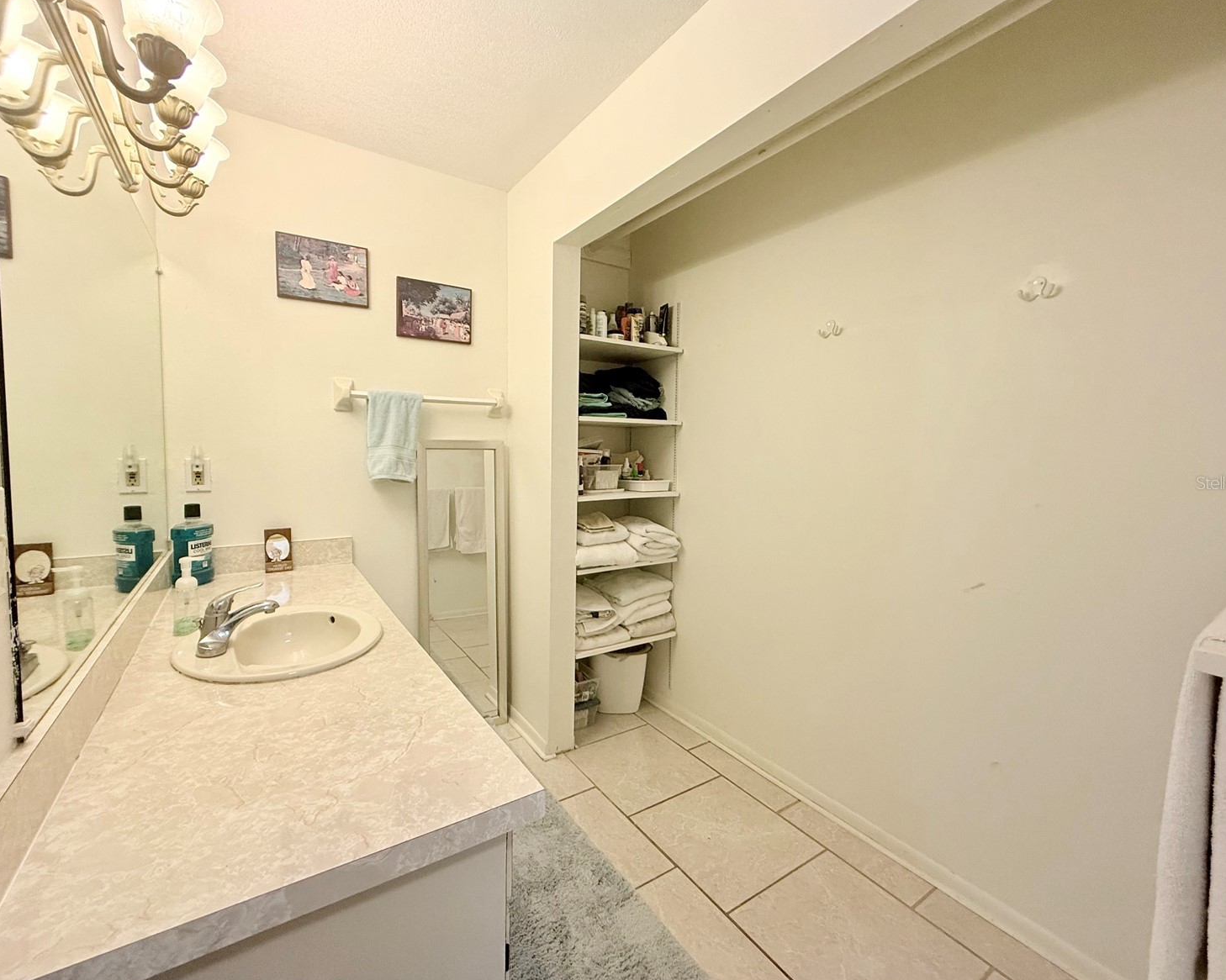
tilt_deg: -3.4
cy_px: 482
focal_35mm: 15
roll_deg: -0.7
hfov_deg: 96.8
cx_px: 603
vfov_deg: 84.0
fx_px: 544
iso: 200
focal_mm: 2.22
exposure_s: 1/120
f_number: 2.2
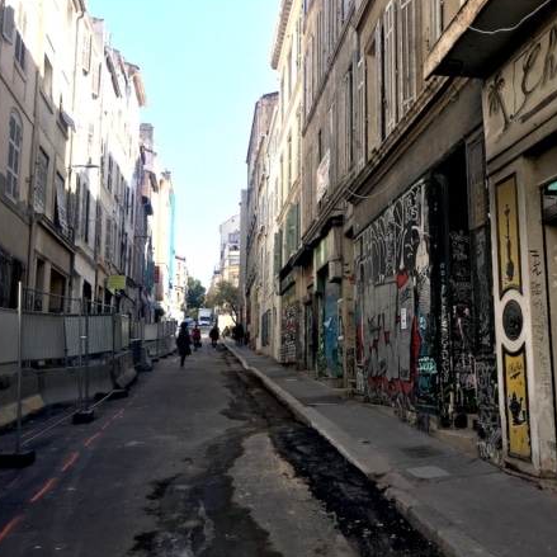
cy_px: 277
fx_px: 637
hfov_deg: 46.6
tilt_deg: +10.3
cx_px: 363
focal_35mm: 35
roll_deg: +0.0
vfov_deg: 47.2
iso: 25
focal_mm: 4.15
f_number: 2.2
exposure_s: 1/615
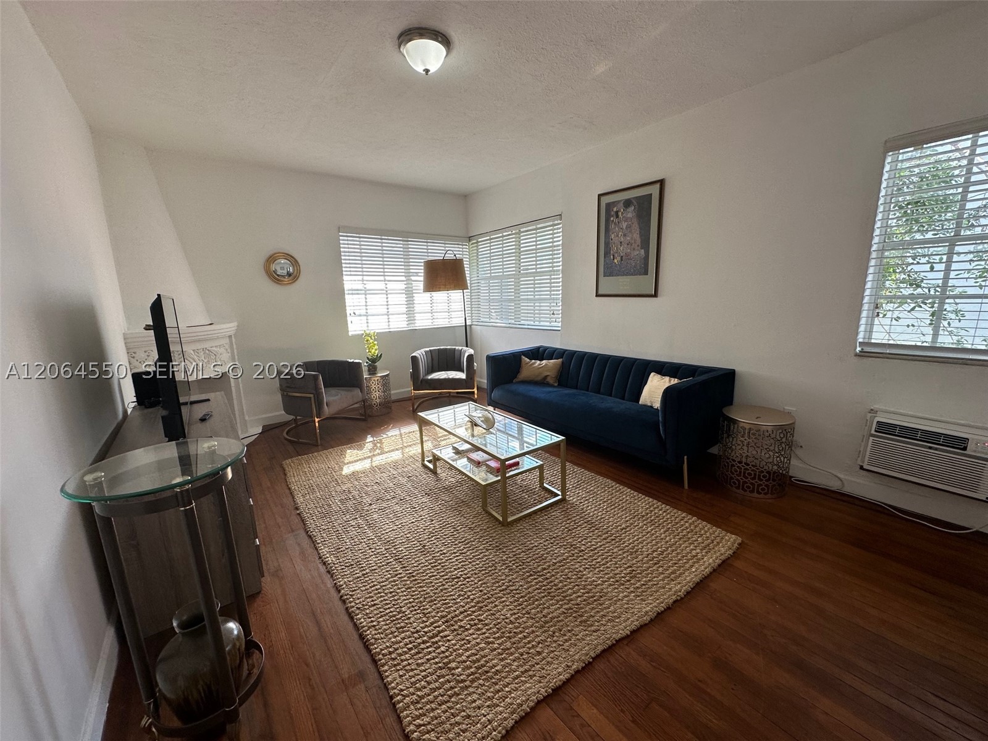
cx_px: 494
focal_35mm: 14
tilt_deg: -10.7
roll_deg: +1.0
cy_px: 370
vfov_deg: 85.7
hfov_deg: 102.1
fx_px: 400
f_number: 2.2
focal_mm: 2.22
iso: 64
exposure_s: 1/99
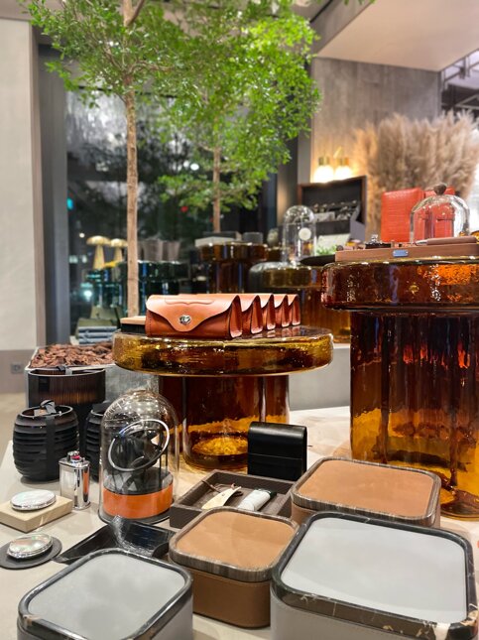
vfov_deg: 67.3
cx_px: 240
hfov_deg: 53.0
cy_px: 320
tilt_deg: -2.8
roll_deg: +0.4
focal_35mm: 26
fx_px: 480
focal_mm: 4.2
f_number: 1.6
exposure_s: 1/50
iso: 250
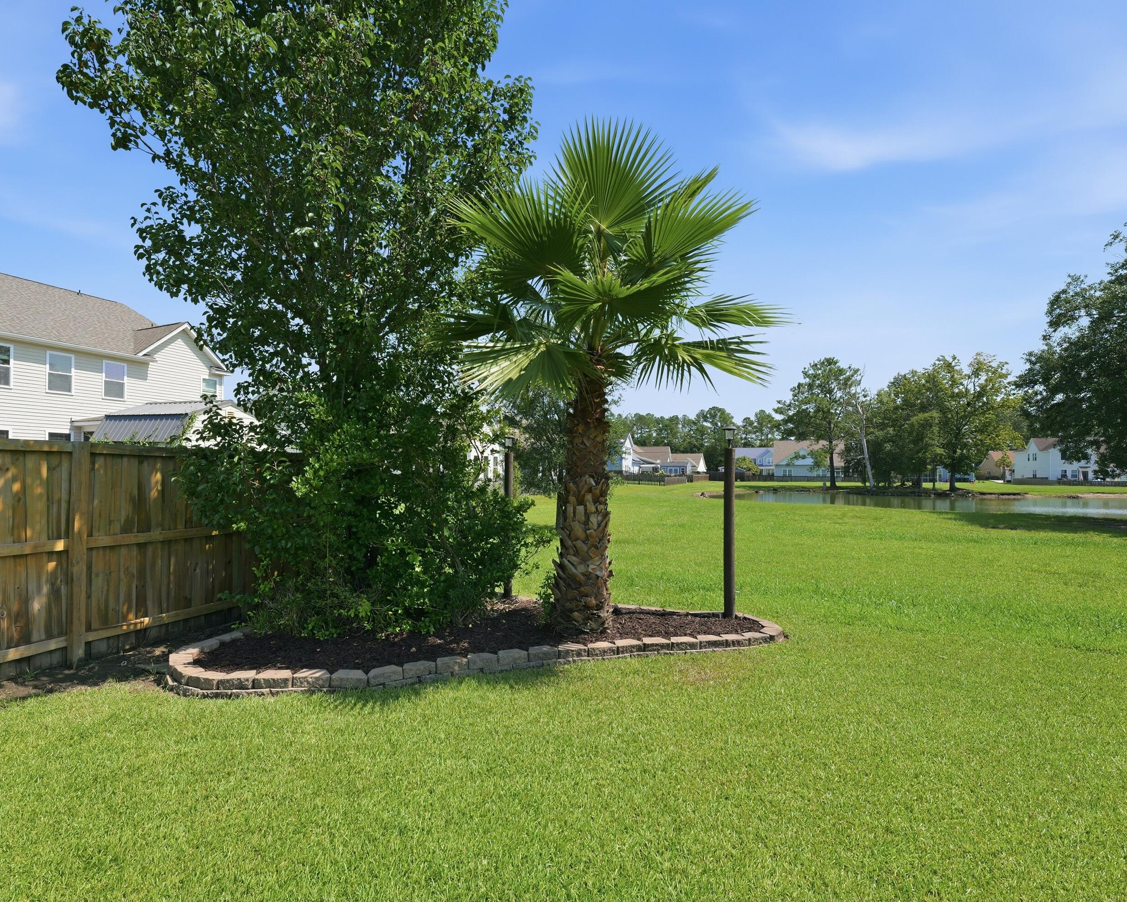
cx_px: 521
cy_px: 454
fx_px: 534
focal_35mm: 16
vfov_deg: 80.4
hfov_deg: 92.9
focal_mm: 14
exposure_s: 1/500
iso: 320
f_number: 8
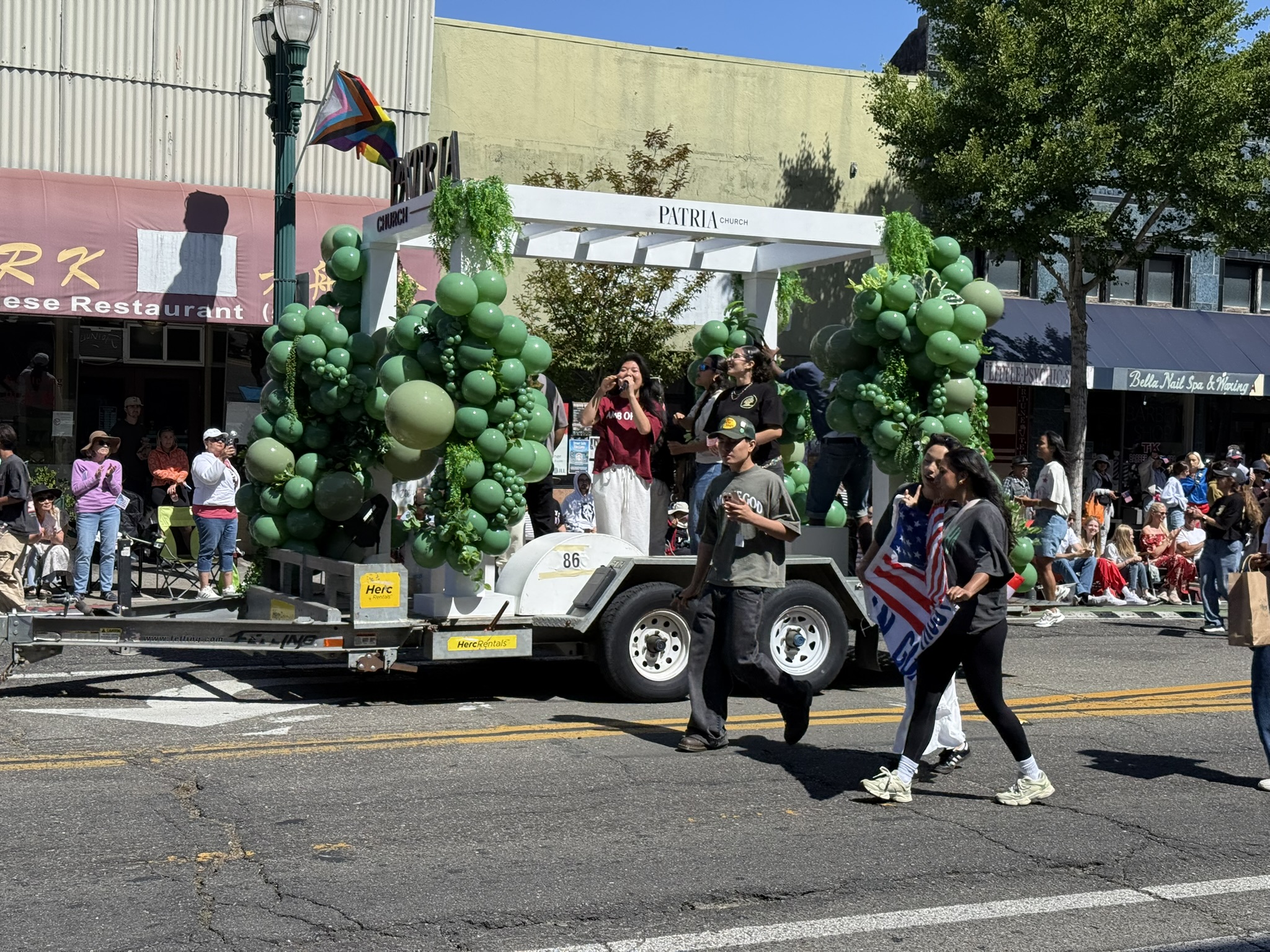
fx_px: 1761
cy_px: 476
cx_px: 635
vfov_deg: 30.3
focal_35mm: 48
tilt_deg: -1.7
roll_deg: -1.6
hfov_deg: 39.7
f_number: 1.78
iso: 64
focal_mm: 6.76
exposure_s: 1/4329
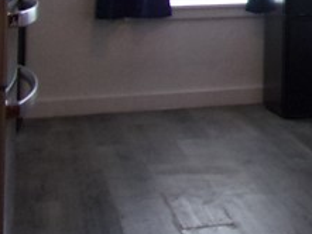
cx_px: 517
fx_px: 1001
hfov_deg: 15.7
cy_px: -120
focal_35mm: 111
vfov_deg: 12.7
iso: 123
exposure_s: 1/34
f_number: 3.3
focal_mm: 4.3
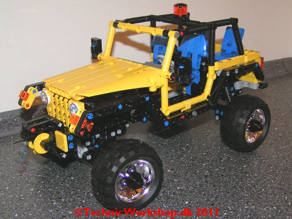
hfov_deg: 49.0
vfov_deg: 37.7
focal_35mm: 38
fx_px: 321
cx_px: 146
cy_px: 110
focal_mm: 5.8
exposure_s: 1/40
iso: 200
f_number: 2.8
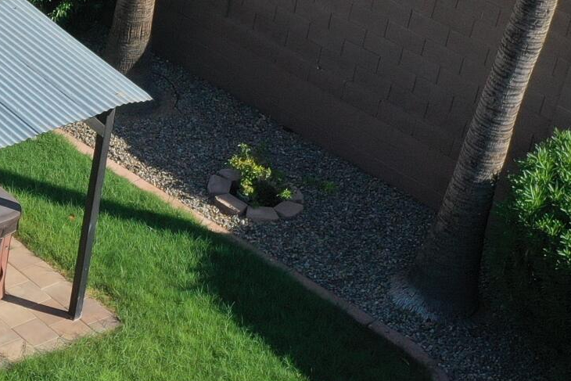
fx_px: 1824
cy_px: 119
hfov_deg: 15.6
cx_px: -414
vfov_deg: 11.9
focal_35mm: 115
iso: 100
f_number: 5.6
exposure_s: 1/400
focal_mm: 10.26
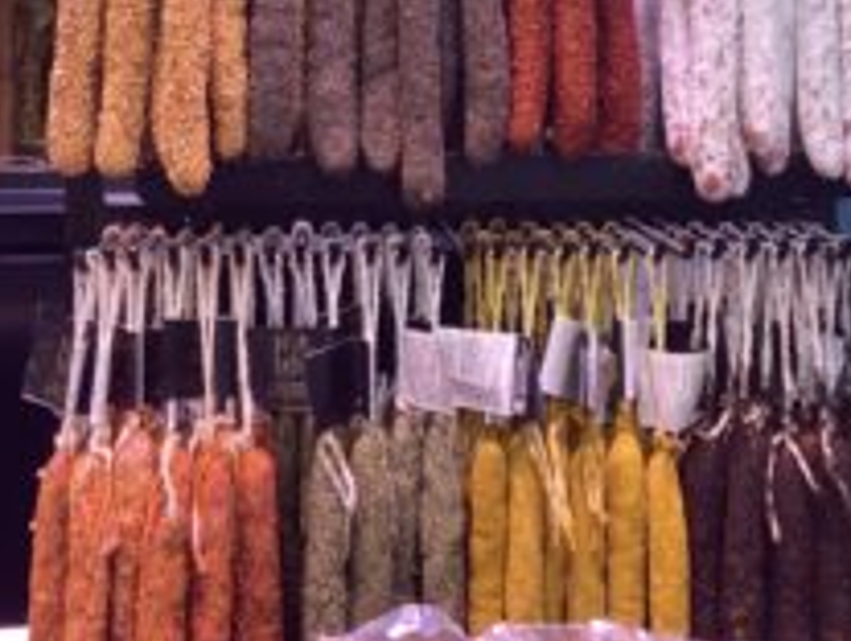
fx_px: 1330
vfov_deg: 26.3
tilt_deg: -0.3
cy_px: 82
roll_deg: -0.2
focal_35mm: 54
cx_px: 448
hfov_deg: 35.5
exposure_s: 1/100
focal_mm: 3.99
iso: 40
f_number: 1.8
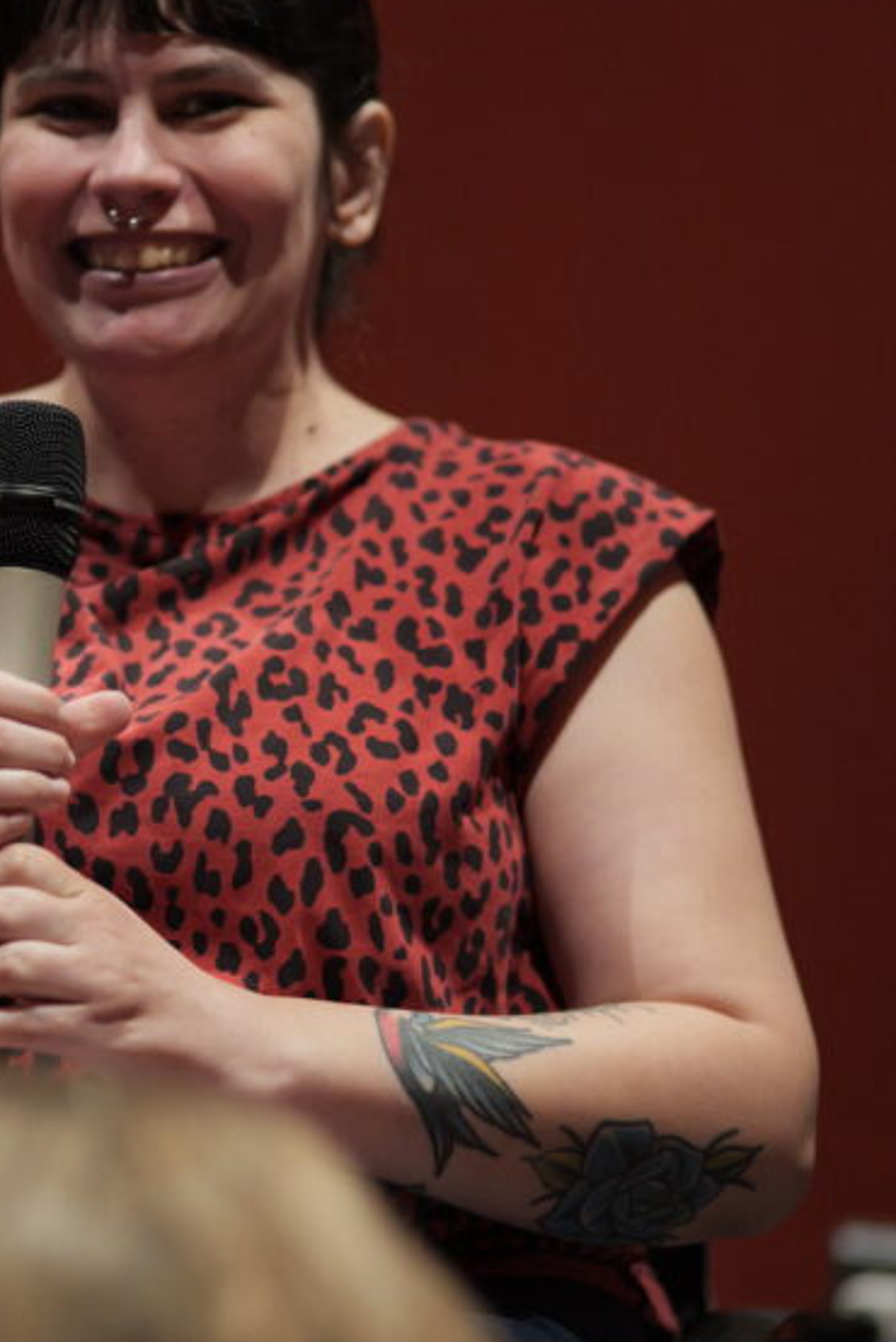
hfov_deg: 8.7
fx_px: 5854
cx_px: 74
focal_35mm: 157
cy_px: 765
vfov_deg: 13.1
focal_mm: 85
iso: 4000
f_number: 1.8
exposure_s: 1/320
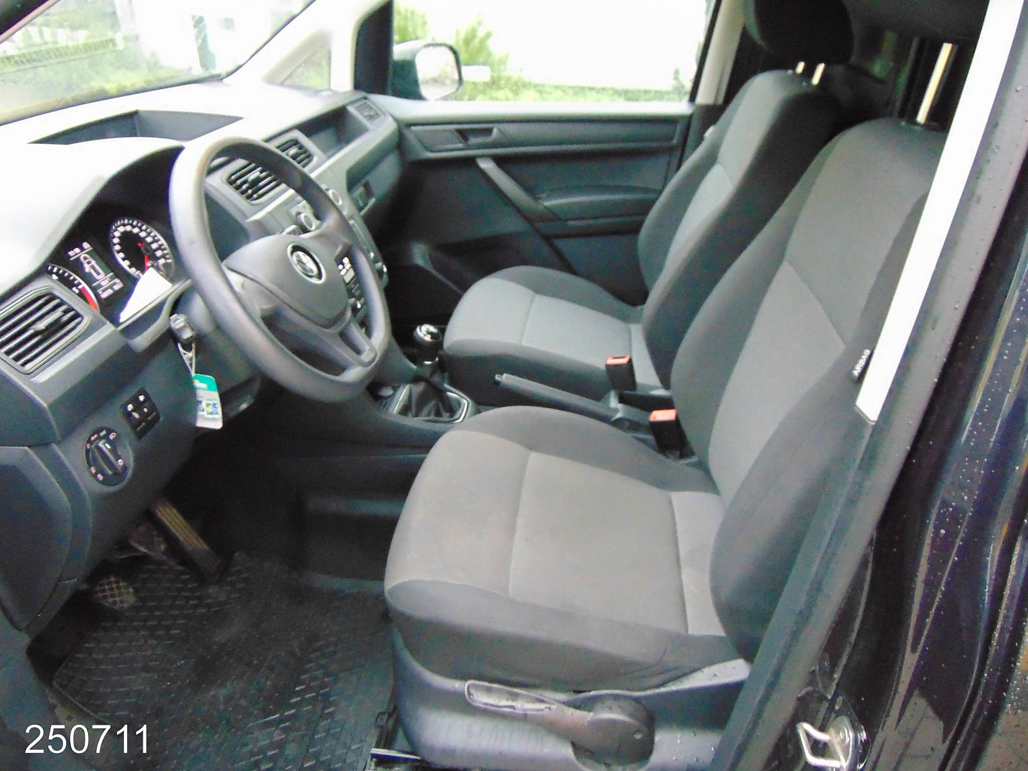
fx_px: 742
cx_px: 514
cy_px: 386
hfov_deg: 69.4
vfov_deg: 54.9
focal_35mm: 25
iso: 800
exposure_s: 1/40
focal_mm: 4.5
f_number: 3
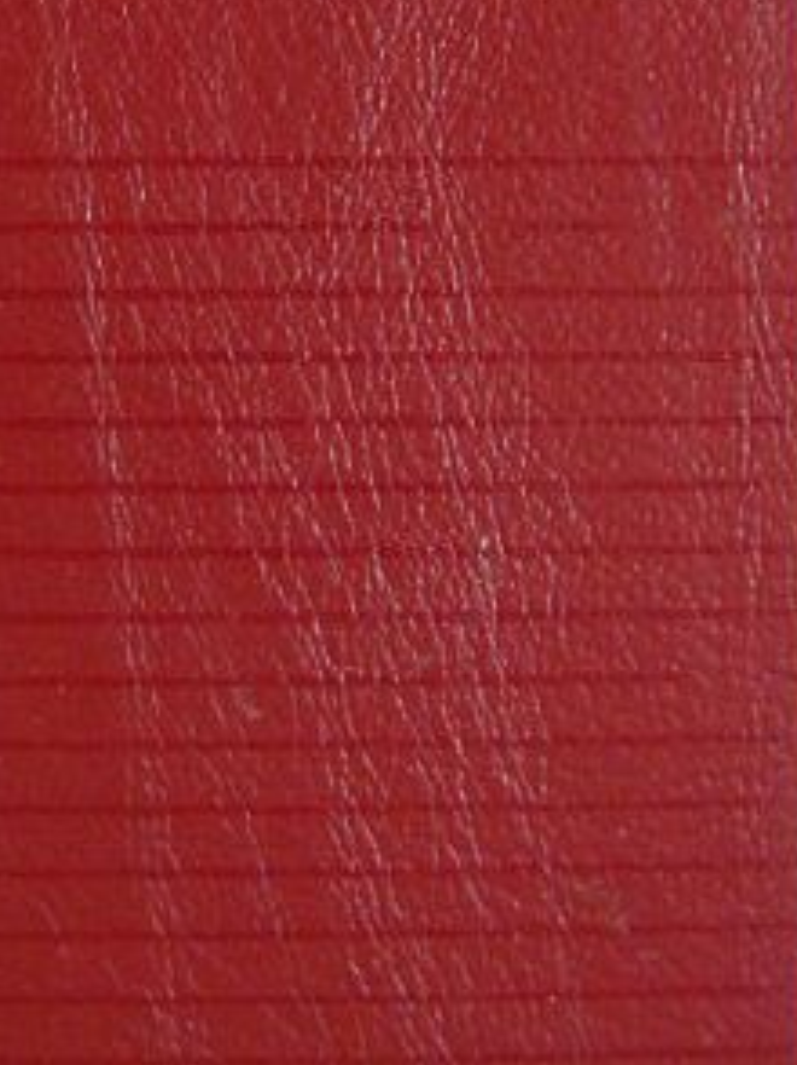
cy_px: 331
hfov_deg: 13.7
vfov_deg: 18.2
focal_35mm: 108
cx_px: 293
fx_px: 3320
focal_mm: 11.7
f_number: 3.5
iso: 200
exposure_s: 1/17
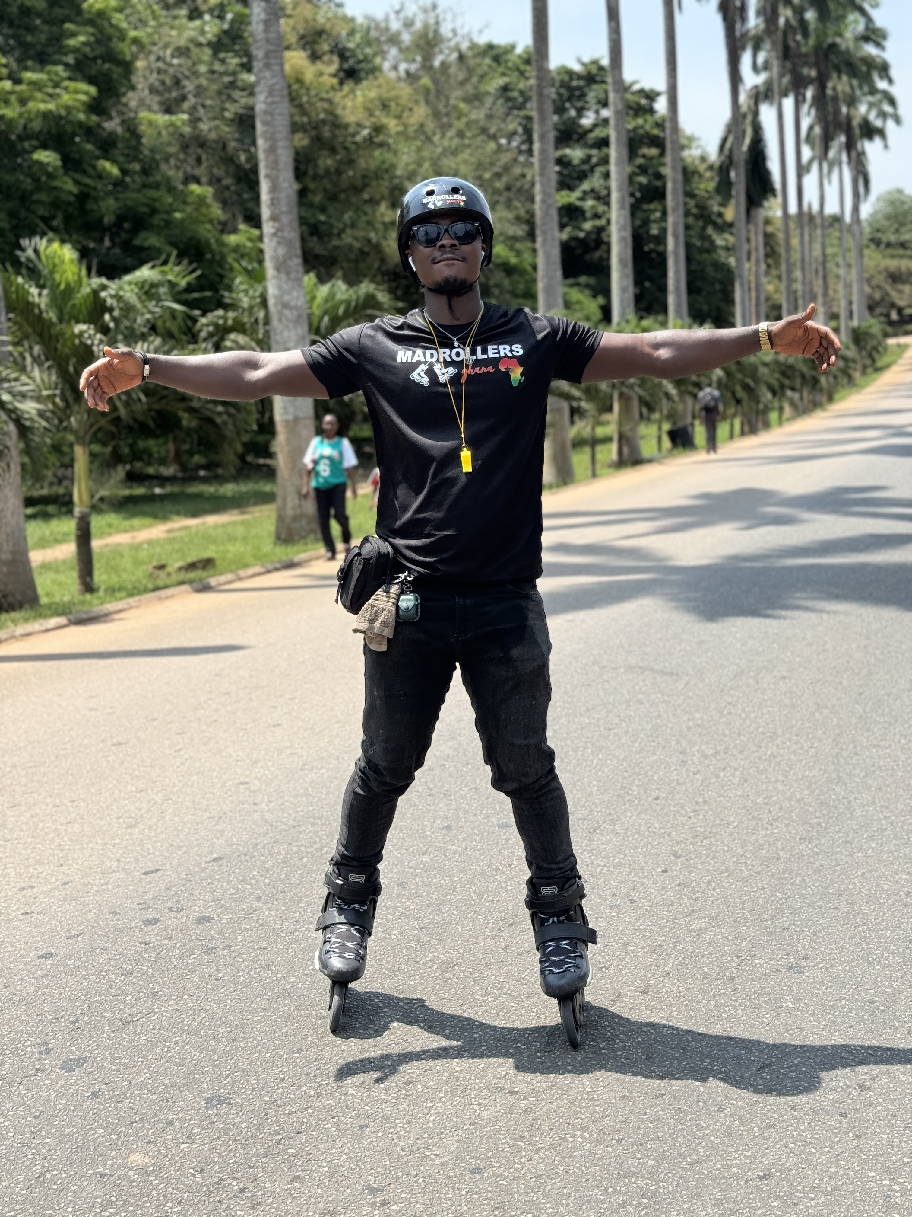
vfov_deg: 39.7
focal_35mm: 48
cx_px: 456
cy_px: 608
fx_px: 1686
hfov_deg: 30.3
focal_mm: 6.76
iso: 64
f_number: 1.78
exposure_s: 1/2331
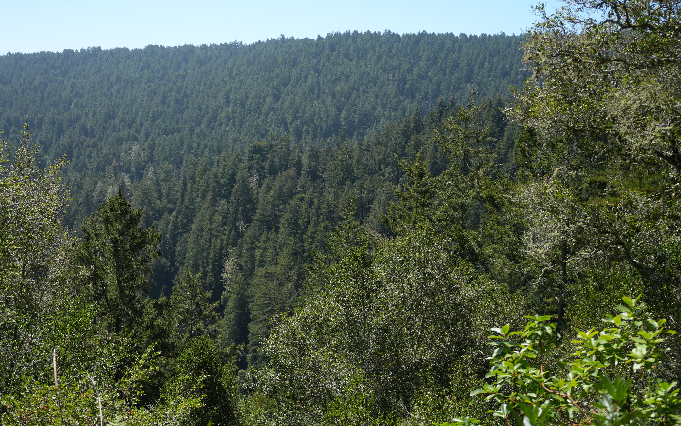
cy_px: 175
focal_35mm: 45
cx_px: 276
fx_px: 835
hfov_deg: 44.2
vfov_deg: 28.5
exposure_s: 1/640
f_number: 4.5
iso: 125
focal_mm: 36
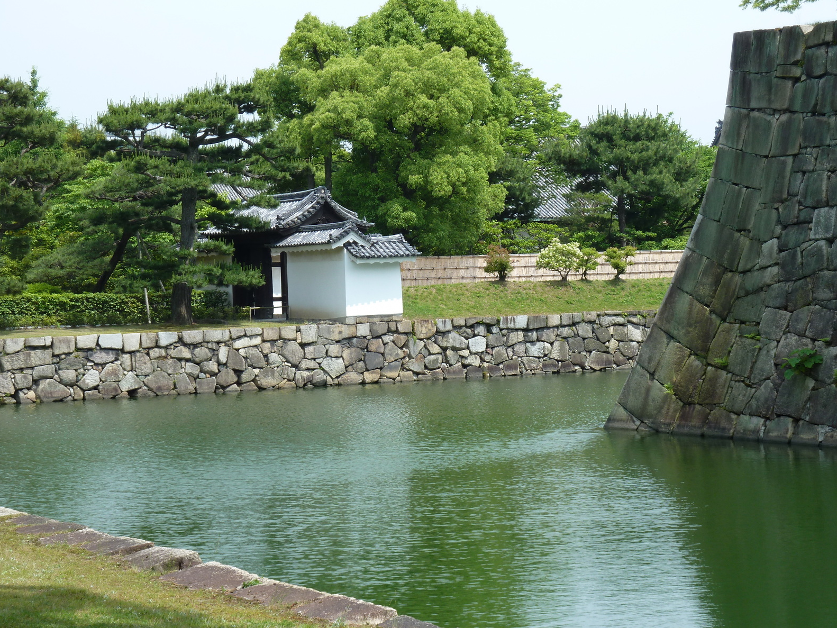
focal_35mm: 91
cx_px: 416
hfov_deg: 21.5
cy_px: 315
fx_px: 2201
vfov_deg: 16.2
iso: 80
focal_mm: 14.7
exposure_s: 1/320
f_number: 4.3
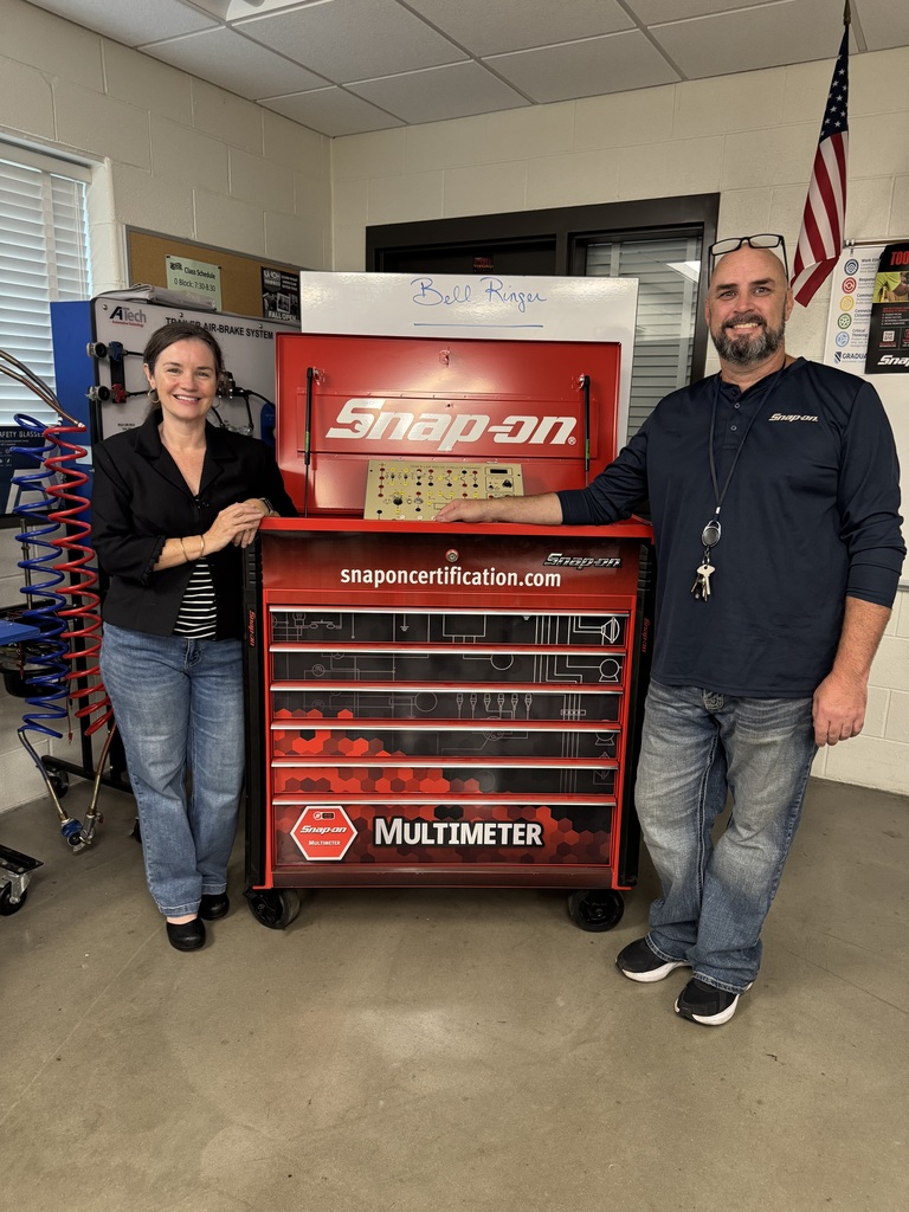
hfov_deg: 56.8
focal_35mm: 24
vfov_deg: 71.6
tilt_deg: -12.9
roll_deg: -1.7
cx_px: 454
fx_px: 840
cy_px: 606
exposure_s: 1/60
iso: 250
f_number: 1.78
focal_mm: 6.76
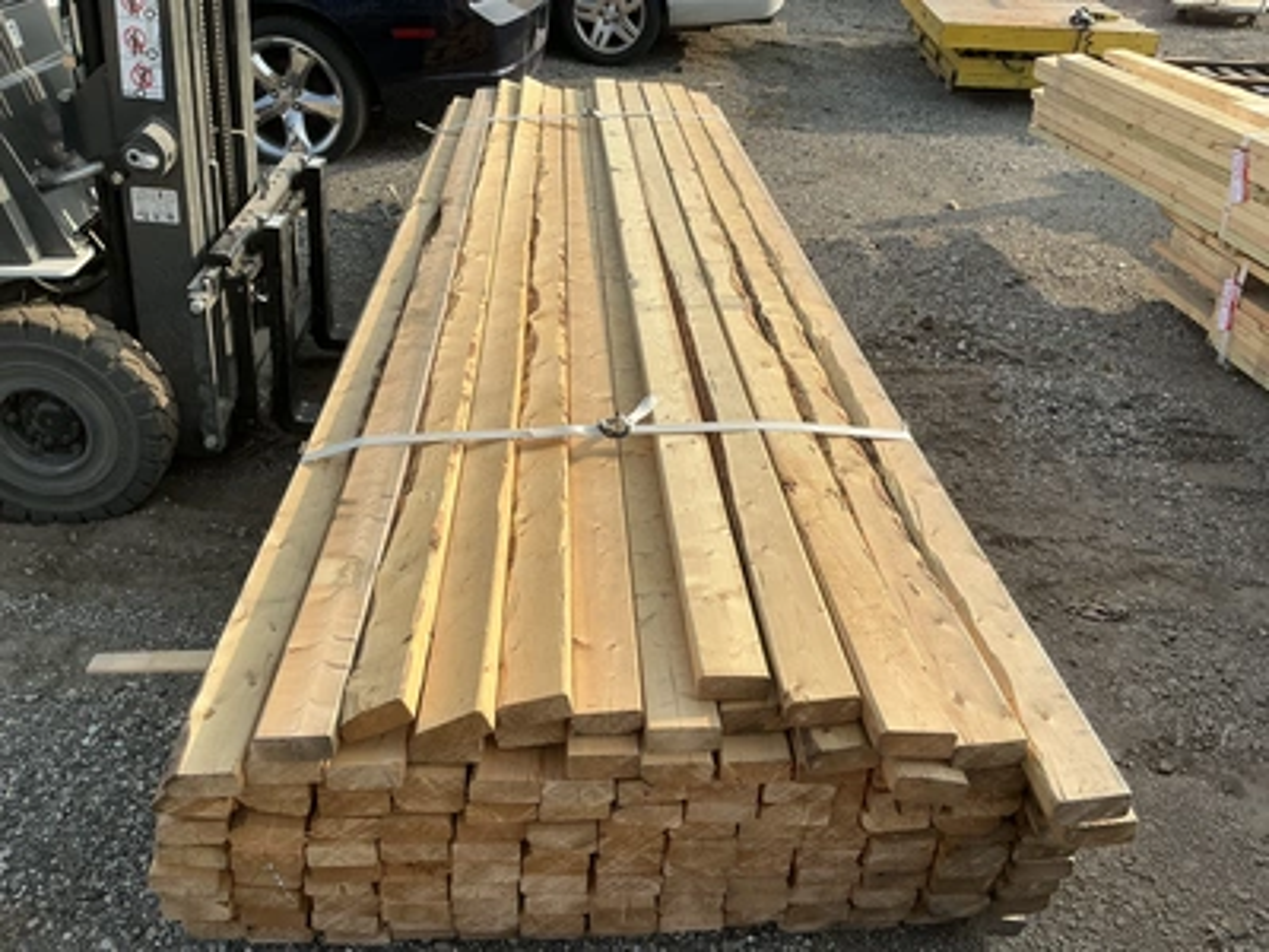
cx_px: 634
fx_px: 1026
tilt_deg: -31.0
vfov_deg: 49.7
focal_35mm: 28
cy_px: 476
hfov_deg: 63.4
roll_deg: -1.8
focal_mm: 3
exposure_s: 1/1311
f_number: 1.8
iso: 25
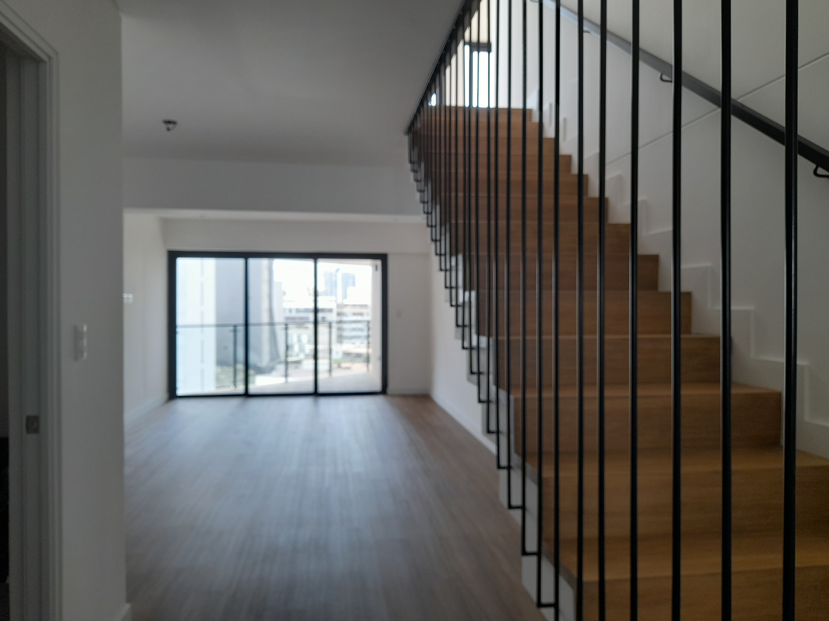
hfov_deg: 69.4
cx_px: 414
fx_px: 599
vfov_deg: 54.9
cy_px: 310
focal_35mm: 25
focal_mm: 4.6
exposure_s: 1/60
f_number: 2
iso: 32
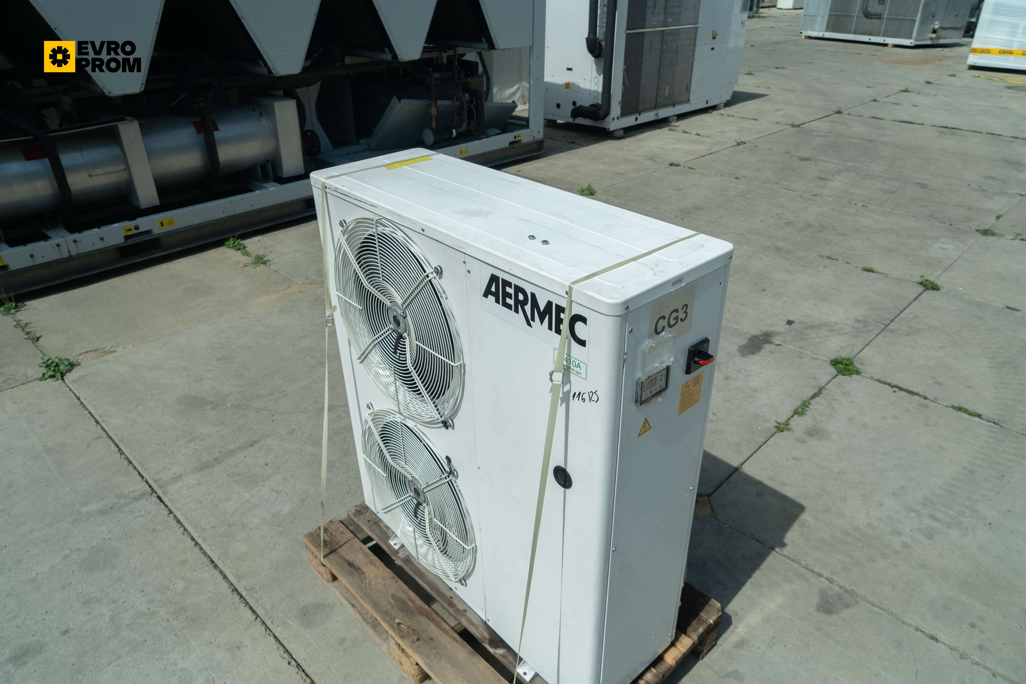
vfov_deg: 53.1
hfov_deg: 73.7
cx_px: 513
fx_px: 684
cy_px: 342
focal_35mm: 24
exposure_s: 1/400
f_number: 6.3
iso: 100
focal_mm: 24
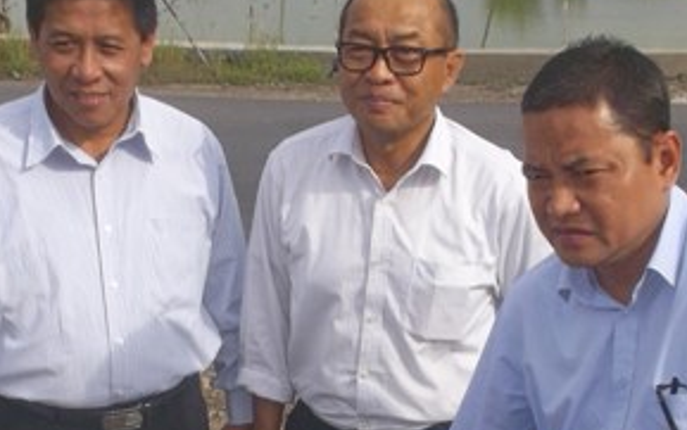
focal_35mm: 68
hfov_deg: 30.2
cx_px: 332
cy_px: 466
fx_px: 1274
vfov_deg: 18.5
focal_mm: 4.1
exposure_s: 1/320
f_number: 5.6
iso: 80
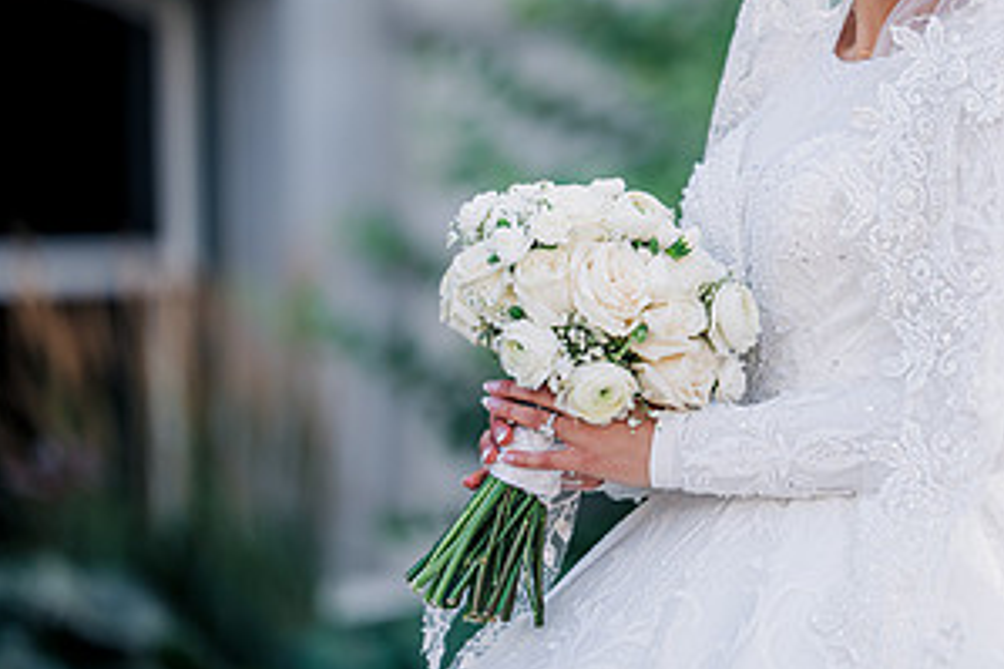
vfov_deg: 4.7
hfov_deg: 7.1
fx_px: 8111
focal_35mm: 291
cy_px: 143
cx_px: 823
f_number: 2
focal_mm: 150
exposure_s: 1/640
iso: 100
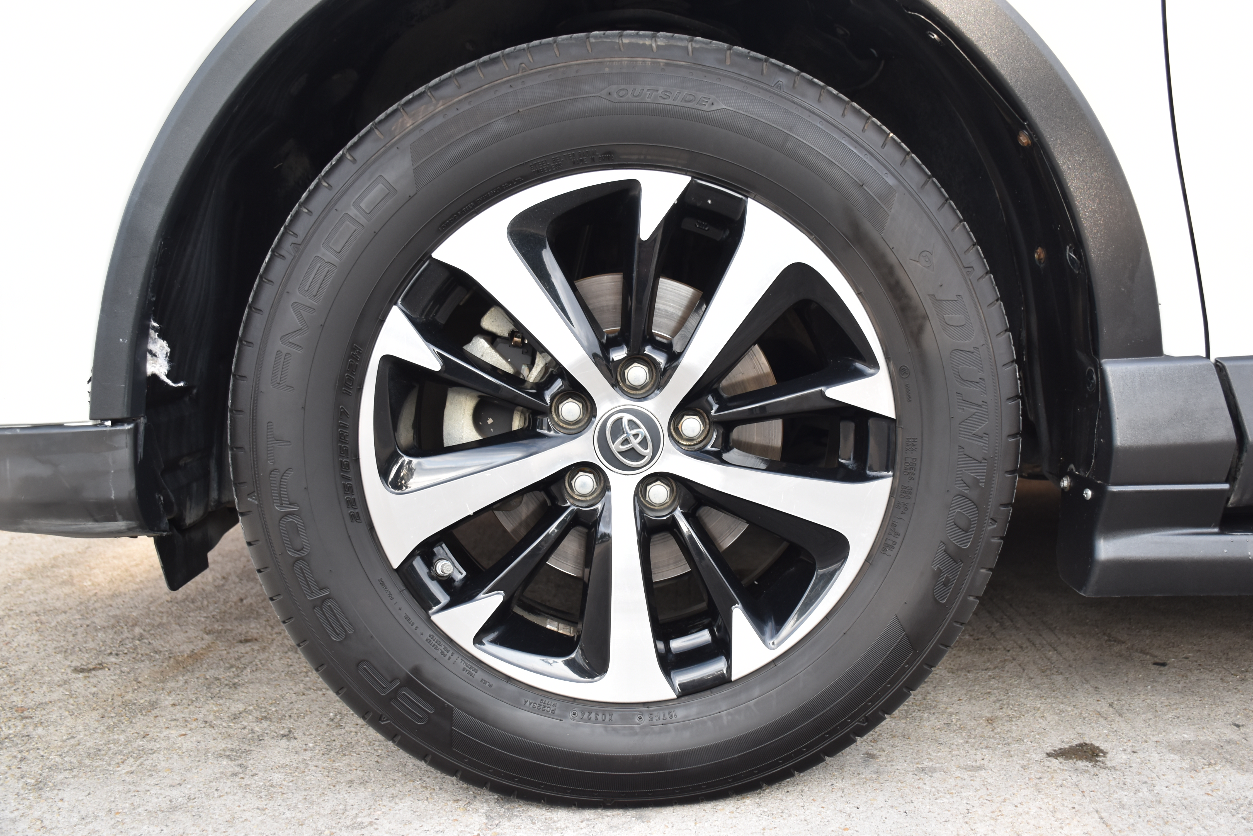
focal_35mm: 36
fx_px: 1253
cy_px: 418
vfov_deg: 36.9
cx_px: 626
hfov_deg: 53.1
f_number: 5
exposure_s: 1/100
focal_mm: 24
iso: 400
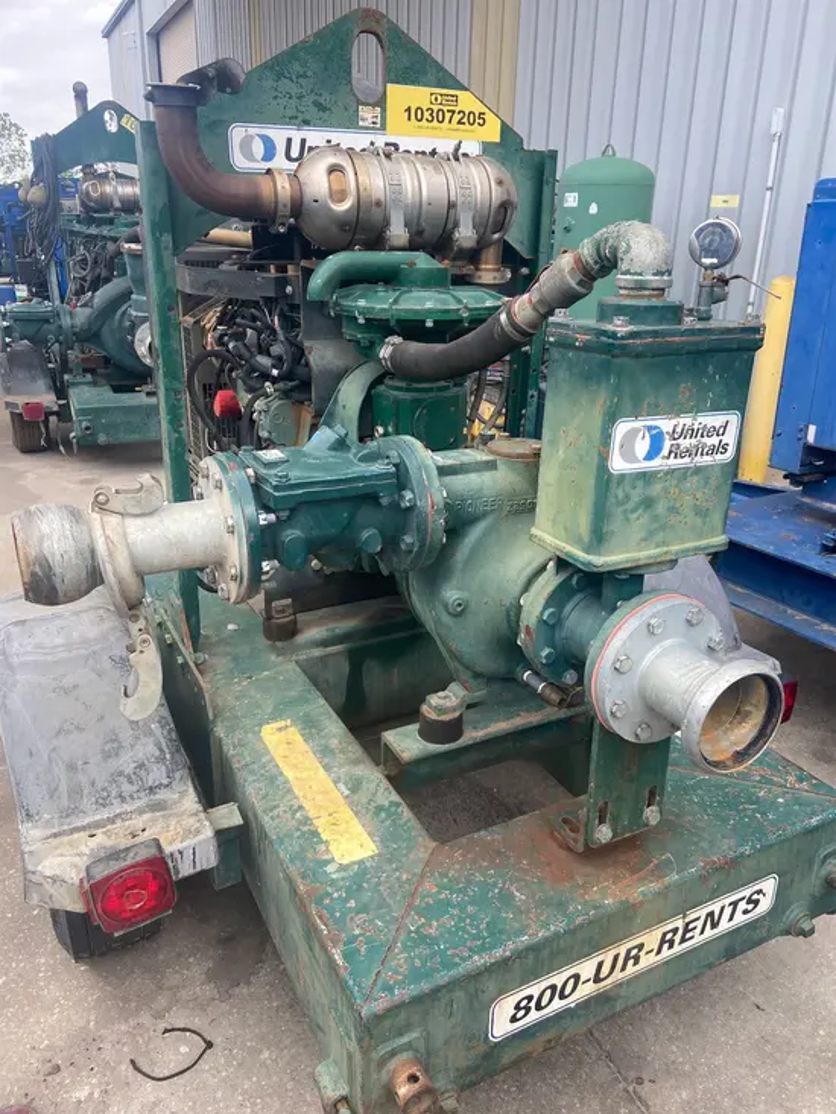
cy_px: 557
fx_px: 837
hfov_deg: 53.1
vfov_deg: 67.3
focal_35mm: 26
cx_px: 418
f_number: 1.8
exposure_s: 1/409
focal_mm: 4.25
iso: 32
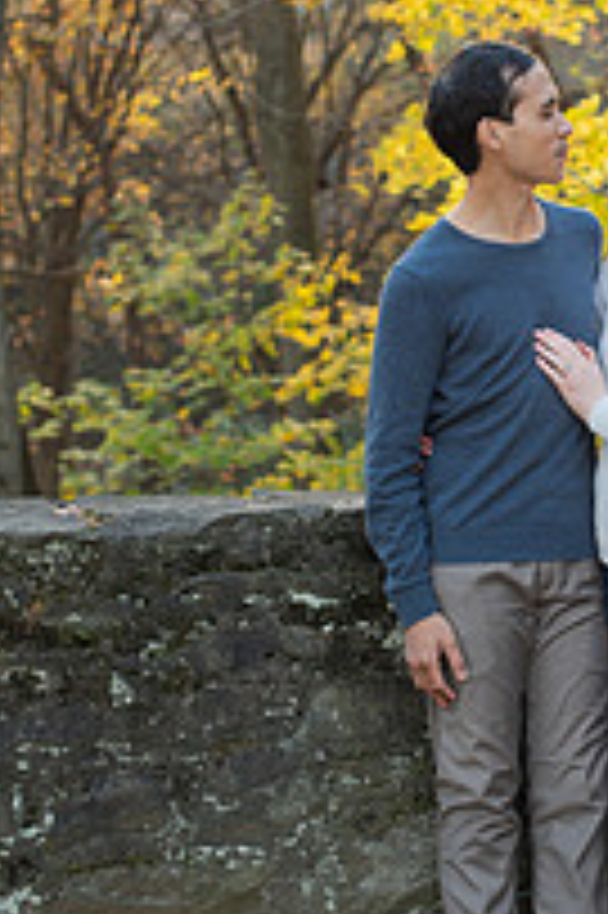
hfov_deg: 12.2
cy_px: 320
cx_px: 610
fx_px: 2817
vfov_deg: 18.4
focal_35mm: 111
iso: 640
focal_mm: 50
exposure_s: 1/400
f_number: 3.5
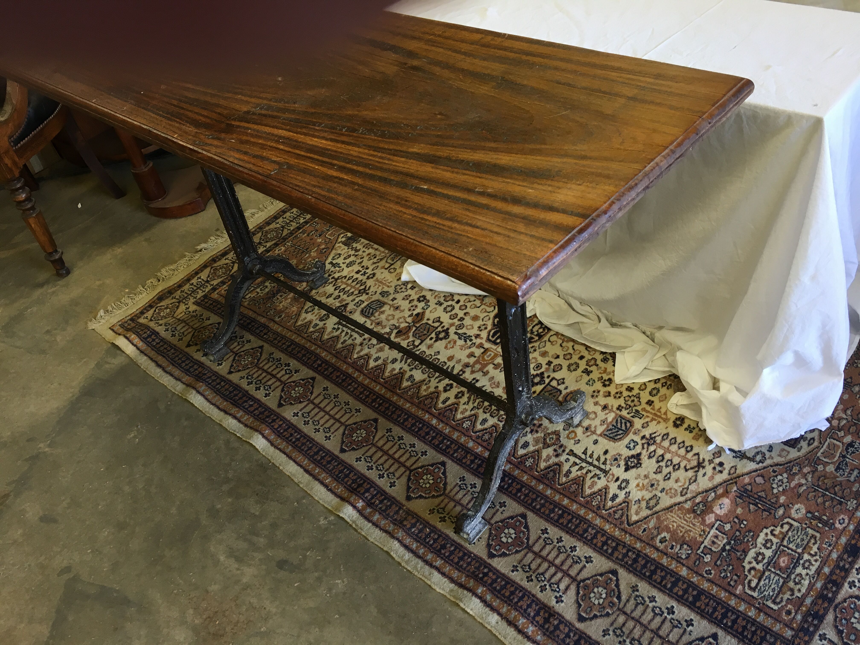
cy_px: 322
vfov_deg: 48.2
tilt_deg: -40.2
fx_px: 720
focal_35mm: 29
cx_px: 430
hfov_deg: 61.7
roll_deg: +11.6
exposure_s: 1/33
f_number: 2.2
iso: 64
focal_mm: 4.15
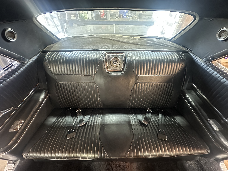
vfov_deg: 85.7
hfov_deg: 102.1
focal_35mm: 14
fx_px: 92
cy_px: 86
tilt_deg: -47.4
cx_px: 114
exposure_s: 1/30
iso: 1000
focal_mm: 2.22
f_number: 2.2
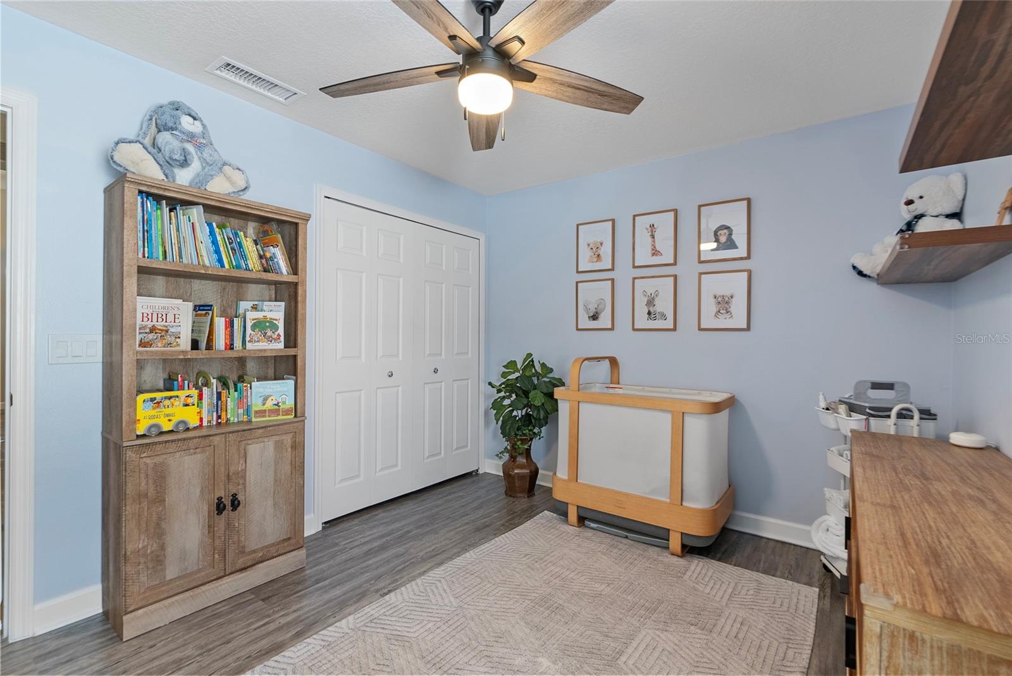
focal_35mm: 16
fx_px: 450
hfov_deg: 96.7
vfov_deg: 73.8
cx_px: 506
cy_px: 338
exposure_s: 1/1.25
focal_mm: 16
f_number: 8
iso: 400
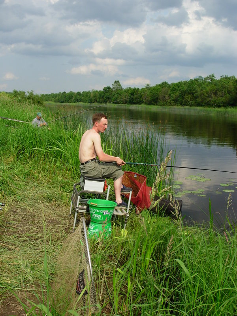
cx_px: 118
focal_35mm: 38
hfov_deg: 37.7
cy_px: 158
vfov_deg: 49.0
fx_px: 347
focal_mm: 6.3
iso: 50
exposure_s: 1/430
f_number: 4.9
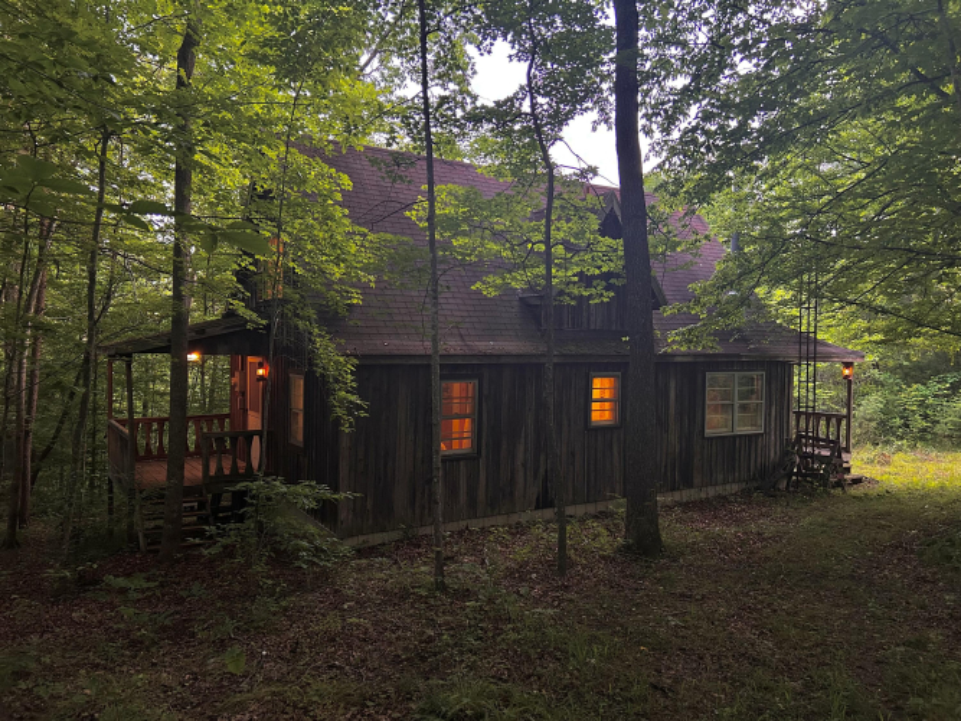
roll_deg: +0.3
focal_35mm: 26
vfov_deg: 53.0
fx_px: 722
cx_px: 480
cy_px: 360
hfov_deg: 67.3
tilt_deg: -2.3
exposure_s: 1/60
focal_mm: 5.7
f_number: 1.5
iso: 320
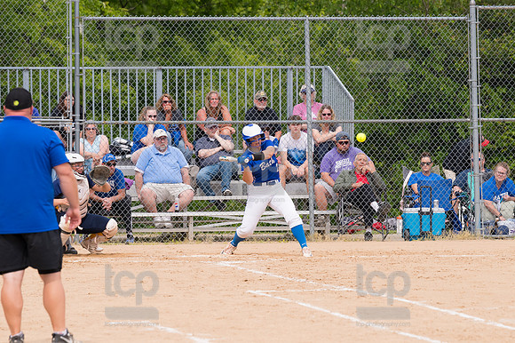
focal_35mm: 300
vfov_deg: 4.6
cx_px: 258
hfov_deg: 6.9
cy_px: 172
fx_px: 4289
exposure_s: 1/1600
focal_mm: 200
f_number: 5.6
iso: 320
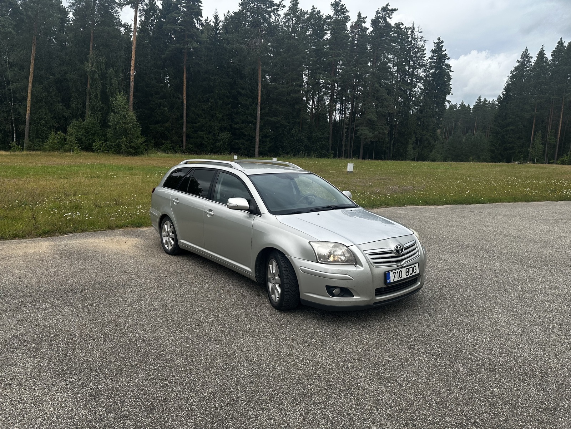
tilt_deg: -7.4
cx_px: 286
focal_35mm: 24
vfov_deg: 56.8
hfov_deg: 71.6
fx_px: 396
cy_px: 214
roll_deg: -3.1
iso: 80
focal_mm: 6.86
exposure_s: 1/2882
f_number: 1.78
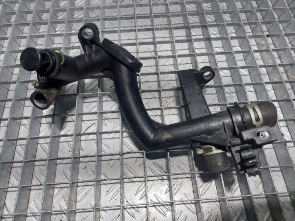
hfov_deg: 69.4
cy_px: 110
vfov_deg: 54.9
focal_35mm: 25
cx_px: 148
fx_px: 213
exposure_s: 1/100
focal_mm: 5.23
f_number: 1.8
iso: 50
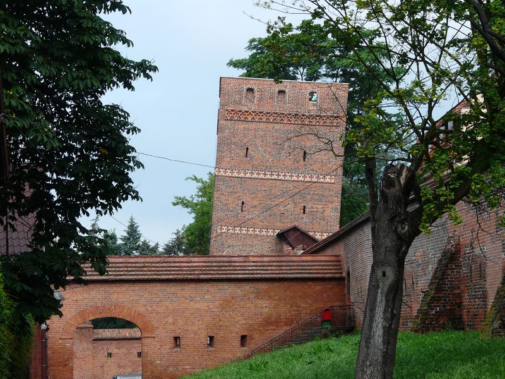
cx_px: 252
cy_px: 190
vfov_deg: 14.2
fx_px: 1517
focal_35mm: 104
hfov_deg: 18.9
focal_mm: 17
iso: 100
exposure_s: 1/250
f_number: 5
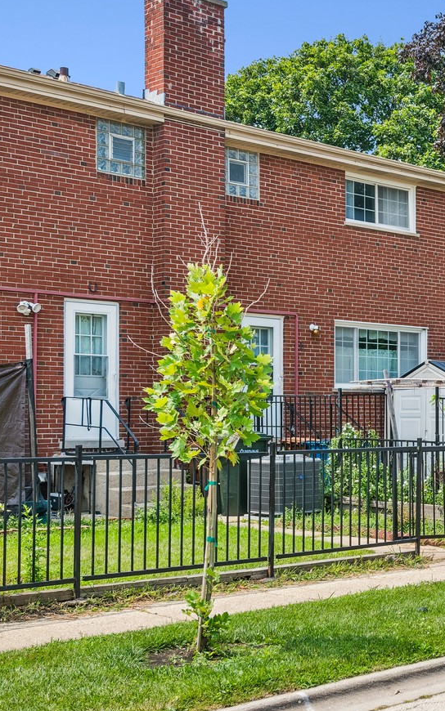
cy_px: 378
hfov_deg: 21.7
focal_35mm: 57
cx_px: 476
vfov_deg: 35.7
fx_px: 1106
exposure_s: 1/200
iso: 400
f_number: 11
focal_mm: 30
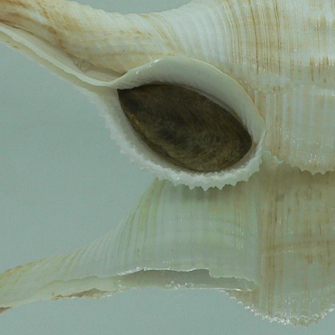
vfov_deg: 18.1
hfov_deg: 18.5
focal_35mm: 94
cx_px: 207
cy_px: 22
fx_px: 1029
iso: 80
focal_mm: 4.6
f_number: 2.8
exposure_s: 1/60
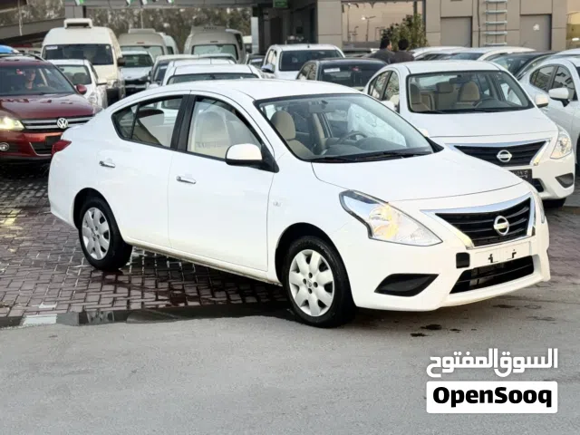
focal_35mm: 48
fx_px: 804
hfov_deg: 39.7
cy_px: 218
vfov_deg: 30.3
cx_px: 290
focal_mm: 6.76
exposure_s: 1/105
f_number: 1.78
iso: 100
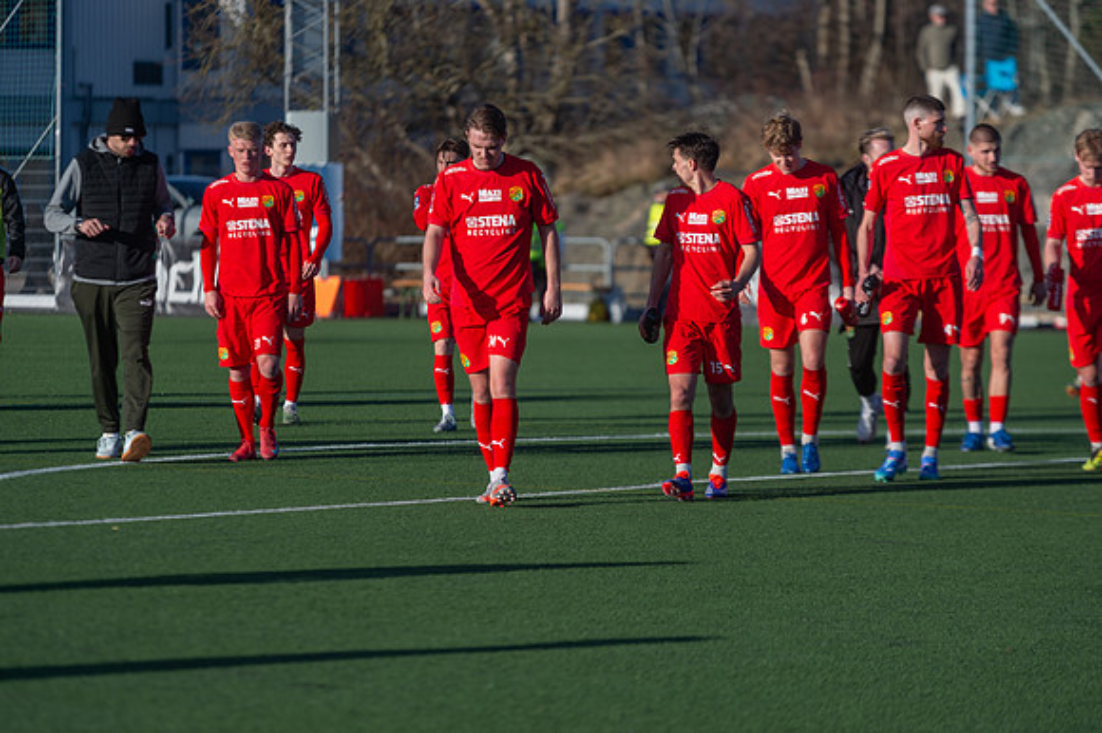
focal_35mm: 209
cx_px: 551
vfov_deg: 6.6
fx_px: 6394
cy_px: 366
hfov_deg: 9.9
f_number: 3.2
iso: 100
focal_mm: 200
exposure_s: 1/1600
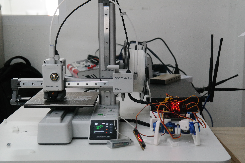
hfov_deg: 31.4
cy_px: 82
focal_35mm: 64
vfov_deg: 21.2
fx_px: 436
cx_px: 122
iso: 1600
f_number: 5.6
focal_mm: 42
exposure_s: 1/60
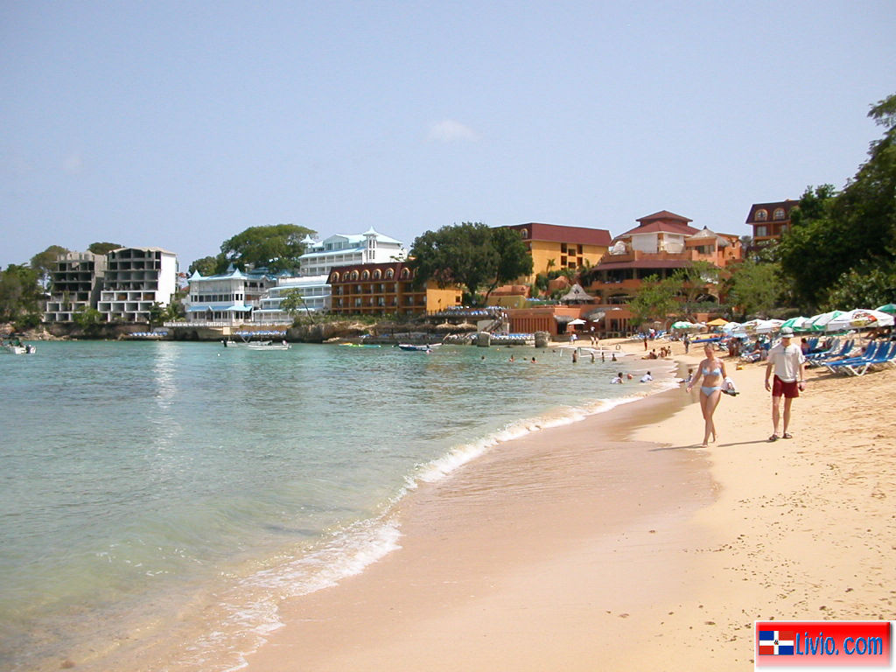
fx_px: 958
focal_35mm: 37
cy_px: 336
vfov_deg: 38.7
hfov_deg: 50.1
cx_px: 448
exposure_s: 1/1968
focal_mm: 5.6
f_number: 2.7
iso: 100
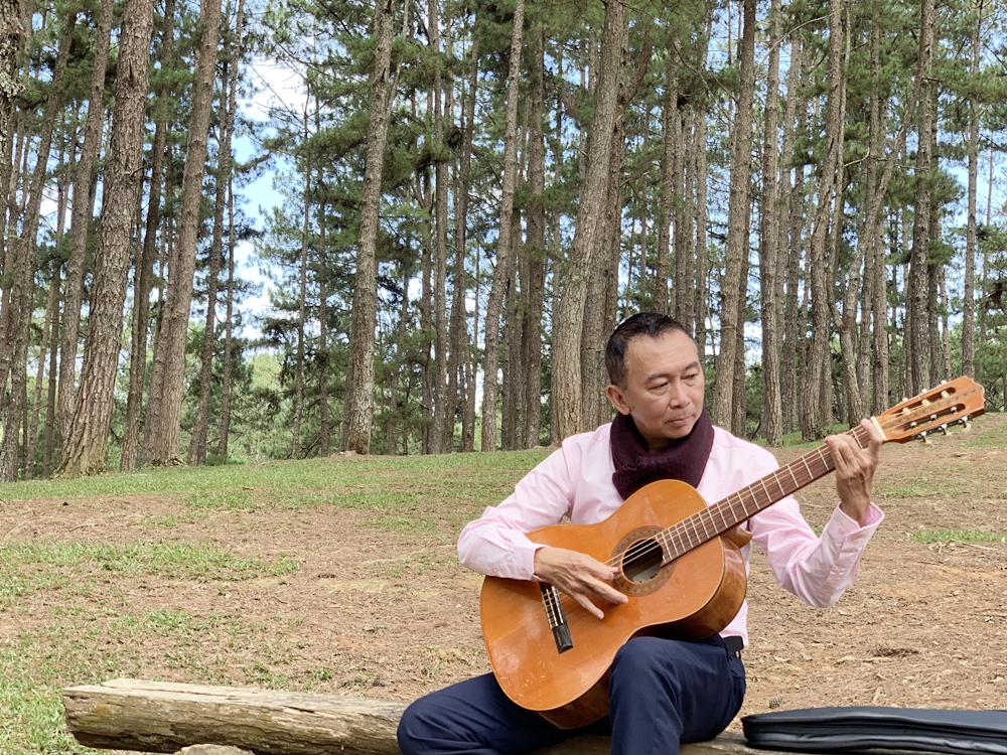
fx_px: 1513
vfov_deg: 28.0
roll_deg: -4.3
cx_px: 504
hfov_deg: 36.8
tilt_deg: +8.2
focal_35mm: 52
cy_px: 378
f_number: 2.4
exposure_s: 1/122
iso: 40
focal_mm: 6
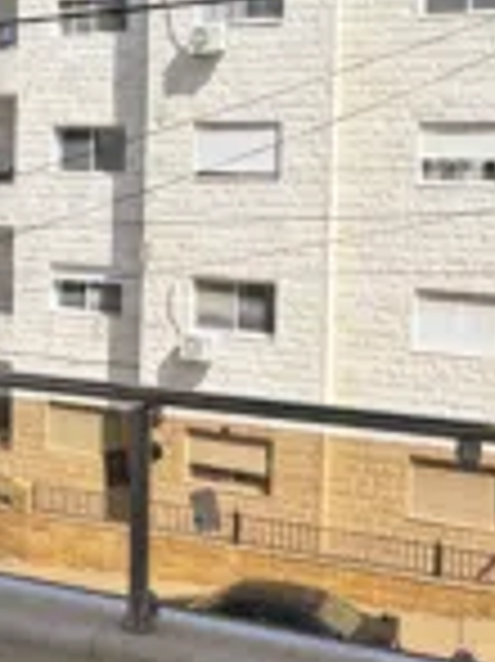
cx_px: 14
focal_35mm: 61
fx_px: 1165
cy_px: 189
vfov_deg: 31.3
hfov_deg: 23.1
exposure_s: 1/1536
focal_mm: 2.22
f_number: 2.2
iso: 40
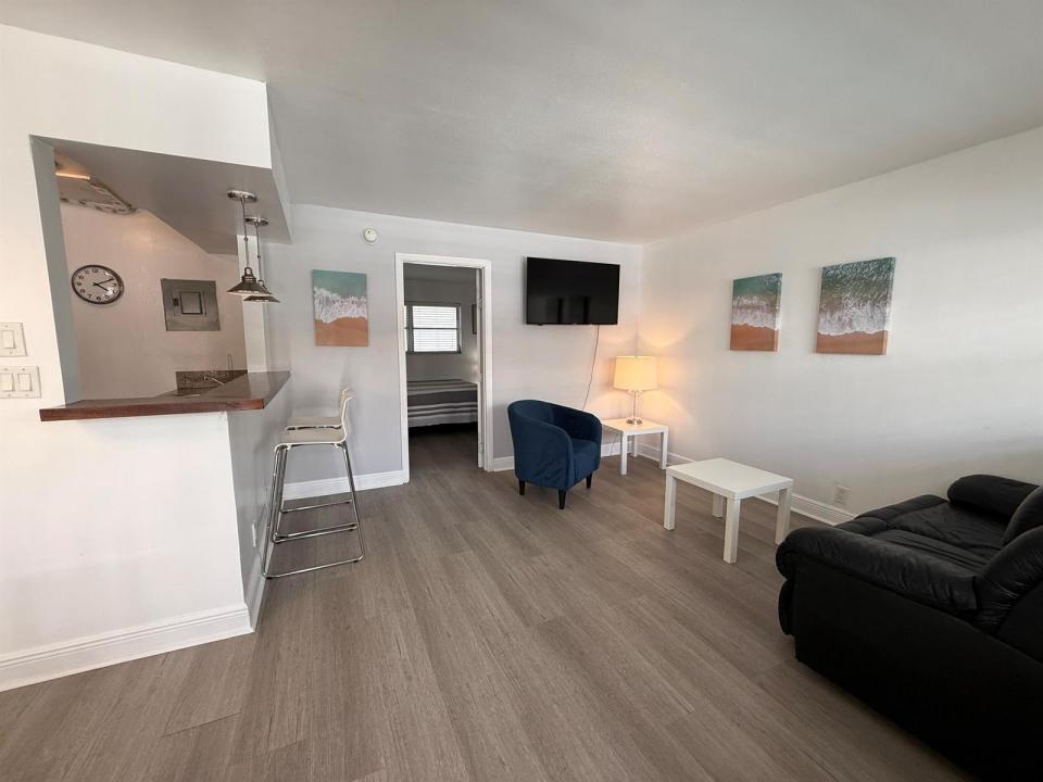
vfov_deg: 85.7
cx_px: 522
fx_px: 422
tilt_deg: -6.9
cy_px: 391
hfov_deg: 102.1
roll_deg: -0.8
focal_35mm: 14
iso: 125
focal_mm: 2.22
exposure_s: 1/120
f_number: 2.2
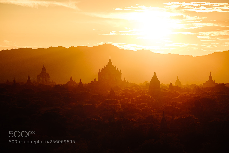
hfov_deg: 8.0
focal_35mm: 259
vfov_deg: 5.3
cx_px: 114
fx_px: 1647
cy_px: 76
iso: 200
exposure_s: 1/550
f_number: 8
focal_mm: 172.4
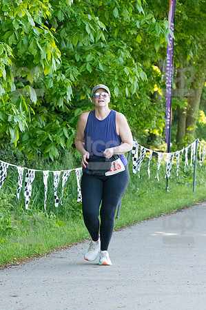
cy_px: 155
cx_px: 103
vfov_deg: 10.6
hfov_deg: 7.0
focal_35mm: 195
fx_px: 1677
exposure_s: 1/1600
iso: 4000
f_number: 5.6
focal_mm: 130
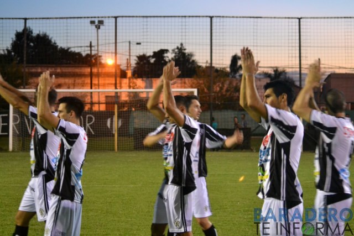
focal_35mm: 105
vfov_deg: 13.0
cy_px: 118
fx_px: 1033
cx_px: 177
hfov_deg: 19.5
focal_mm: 70
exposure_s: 1/40
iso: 3200
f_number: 4
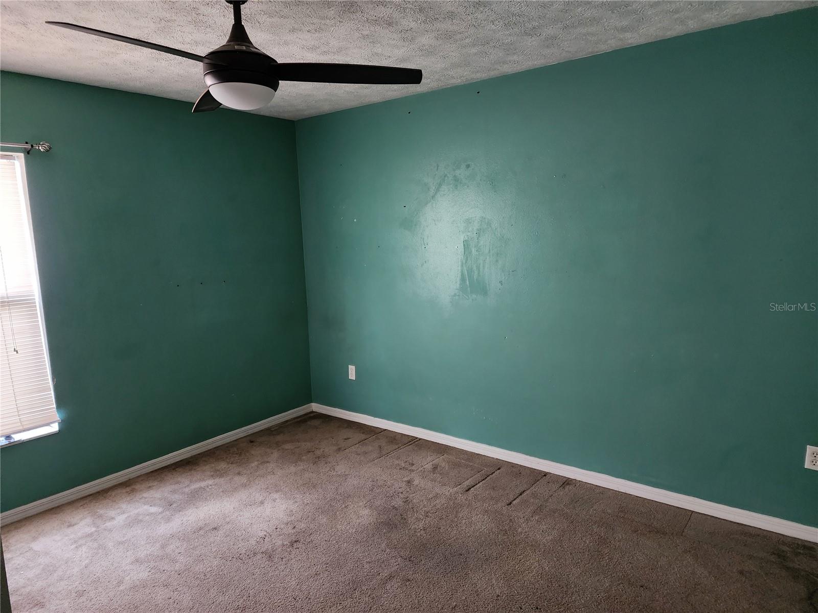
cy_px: 306
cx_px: 409
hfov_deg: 73.9
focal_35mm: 23
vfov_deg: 58.9
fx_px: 544
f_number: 1.8
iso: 640
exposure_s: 1/30
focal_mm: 6.4
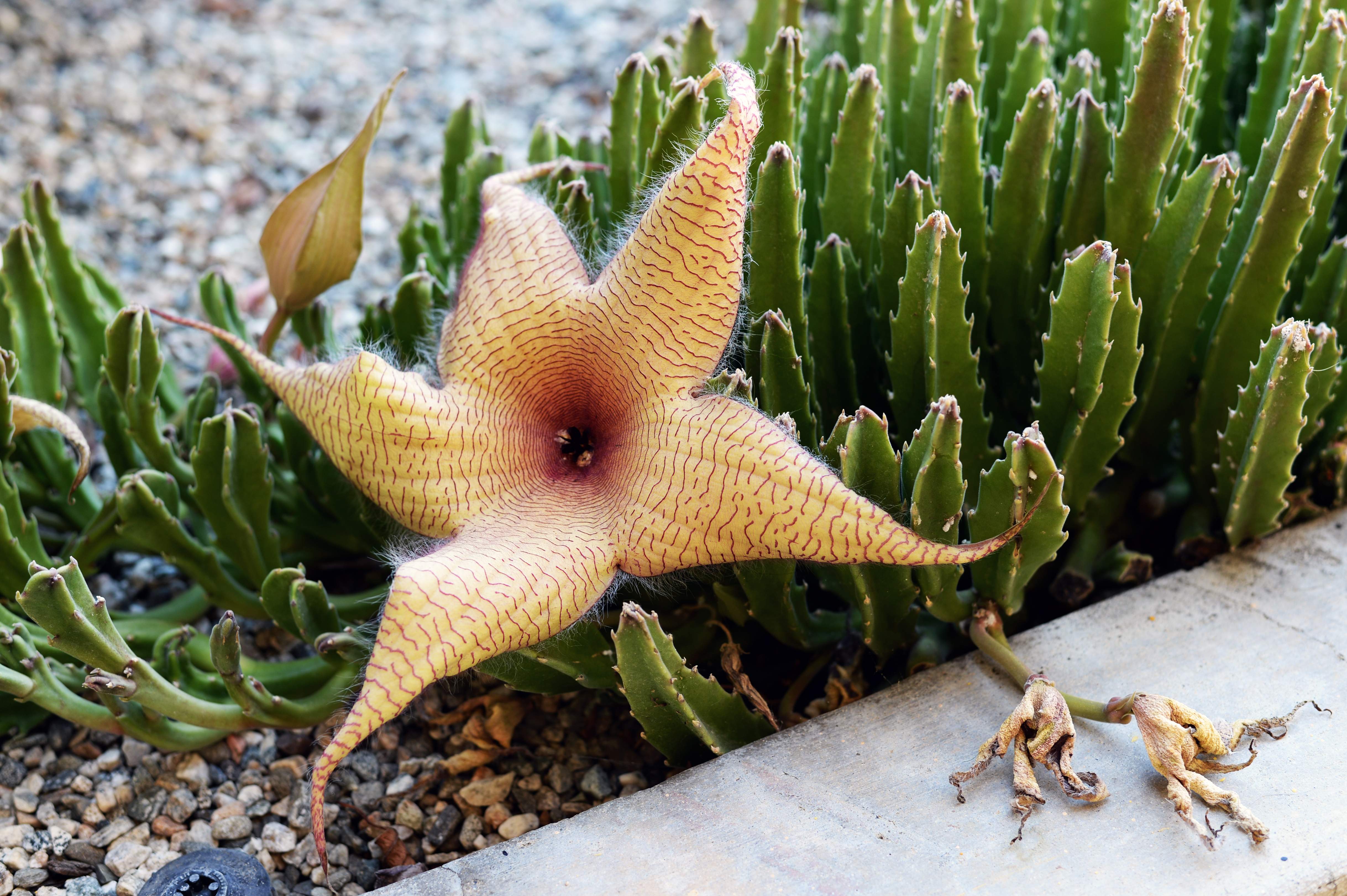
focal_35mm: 50
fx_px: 1870
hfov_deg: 39.6
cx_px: 674
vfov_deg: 27.0
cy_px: 448
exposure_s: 1/50
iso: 200
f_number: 3.5
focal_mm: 50
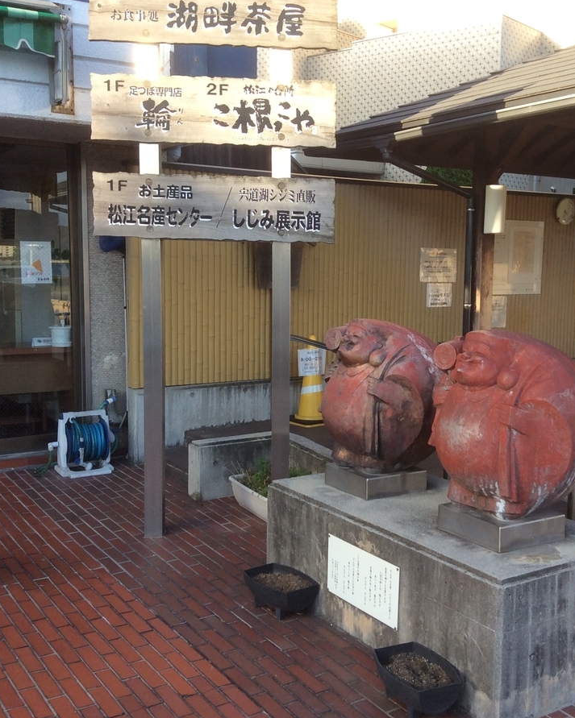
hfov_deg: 35.6
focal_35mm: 42
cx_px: 335
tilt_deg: -5.5
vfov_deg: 43.8
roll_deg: -2.6
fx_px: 893
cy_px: 358
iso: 32
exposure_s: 1/180
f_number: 2.4
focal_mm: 3.3
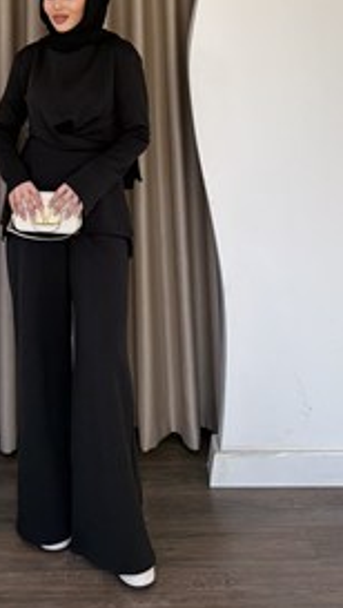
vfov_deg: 38.5
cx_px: 80
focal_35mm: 51
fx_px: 823
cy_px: 92
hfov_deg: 23.3
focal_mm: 6.76
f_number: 1.78
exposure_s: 1/1314
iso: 320
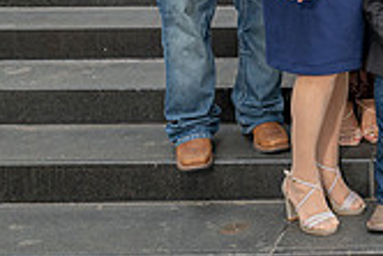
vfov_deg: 15.3
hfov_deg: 21.2
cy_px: -100
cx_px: 538
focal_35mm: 84
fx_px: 894
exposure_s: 1/200
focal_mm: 24
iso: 200
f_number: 5.6
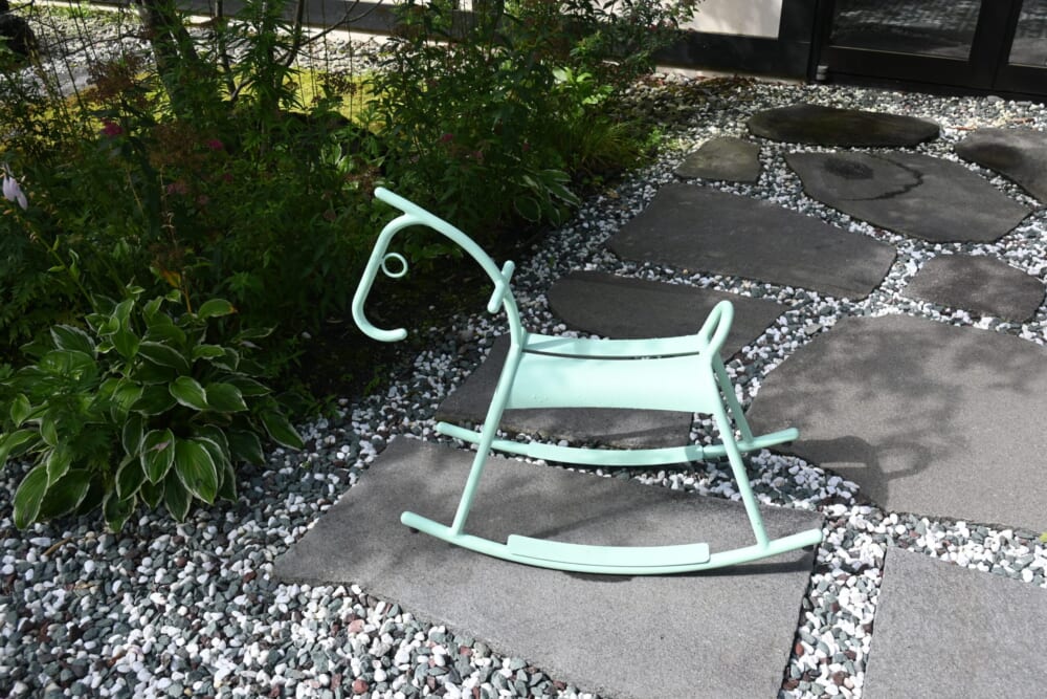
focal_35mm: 31
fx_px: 894
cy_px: 350
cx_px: 524
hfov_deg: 60.7
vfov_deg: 42.7
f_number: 5.6
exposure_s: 1/250
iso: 125
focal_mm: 20.5
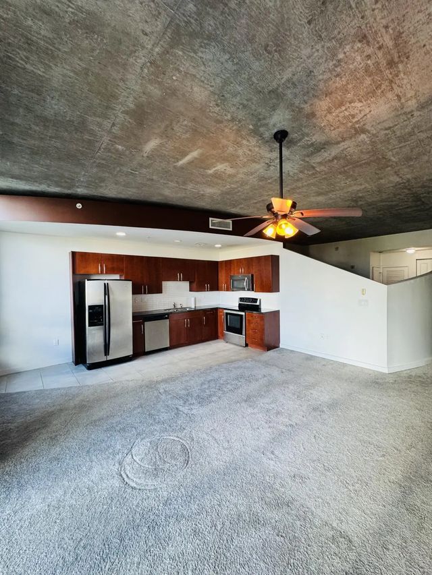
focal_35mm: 14
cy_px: 288
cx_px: 216
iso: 160
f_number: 2.2
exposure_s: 1/60
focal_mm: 2.22
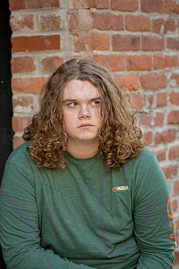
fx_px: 872
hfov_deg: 11.7
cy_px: 164
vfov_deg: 17.5
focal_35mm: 117
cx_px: 83
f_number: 3.5
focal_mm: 86
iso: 640
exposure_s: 1/320
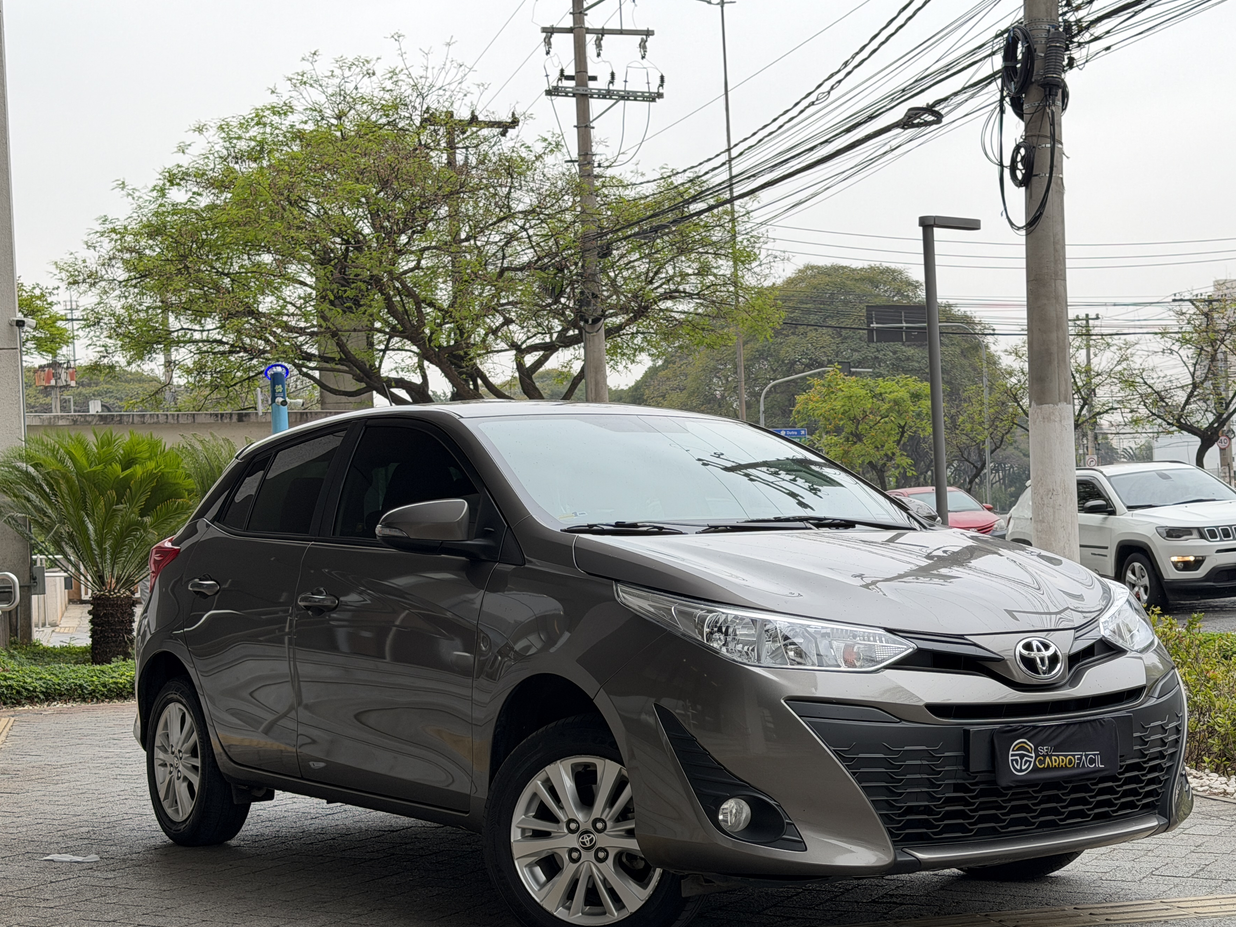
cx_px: 707
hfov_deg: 34.9
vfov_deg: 26.5
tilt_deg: +0.0
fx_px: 1964
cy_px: 522
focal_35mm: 55
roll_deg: +3.4
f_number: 1.78
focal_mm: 6.76
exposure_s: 1/230
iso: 80
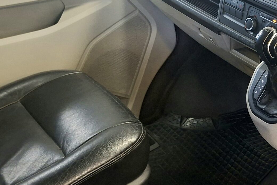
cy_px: 79
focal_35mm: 59
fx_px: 454
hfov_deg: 29.8
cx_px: 320
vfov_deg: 23.0
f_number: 1.8
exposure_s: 1/25
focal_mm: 5.54
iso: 500
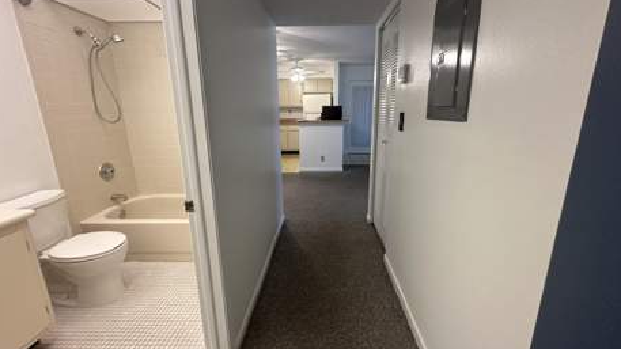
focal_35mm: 16
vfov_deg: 67.1
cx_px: 319
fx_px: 263
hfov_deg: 99.3
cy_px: 172
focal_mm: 2.22
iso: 320
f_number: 2.2
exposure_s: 1/120
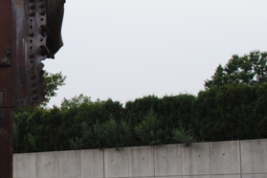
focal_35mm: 112
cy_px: 82
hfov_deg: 17.2
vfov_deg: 12.2
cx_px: -76
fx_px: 831
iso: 125
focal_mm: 26
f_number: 5.6
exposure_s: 1/125
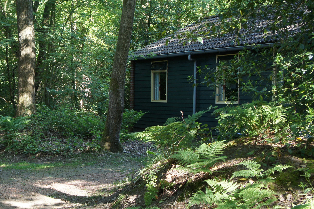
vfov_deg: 20.6
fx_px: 574
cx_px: 45
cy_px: 97
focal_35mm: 66
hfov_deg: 29.6
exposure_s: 1/50
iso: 200
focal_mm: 25
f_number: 4.5
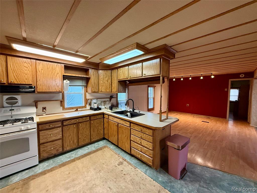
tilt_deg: -2.5
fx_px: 104
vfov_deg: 85.7
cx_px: 128
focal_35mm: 14
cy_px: 96
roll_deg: -1.0
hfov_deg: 102.1
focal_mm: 2.22
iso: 400
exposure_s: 1/60
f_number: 2.2
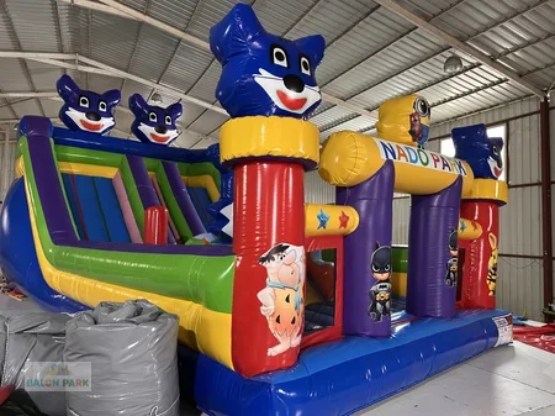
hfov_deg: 71.6
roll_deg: -0.9
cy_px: 208
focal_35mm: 24
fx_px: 385
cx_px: 278
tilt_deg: +3.6
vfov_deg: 56.8
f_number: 1.78
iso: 320
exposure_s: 1/50
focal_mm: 6.86
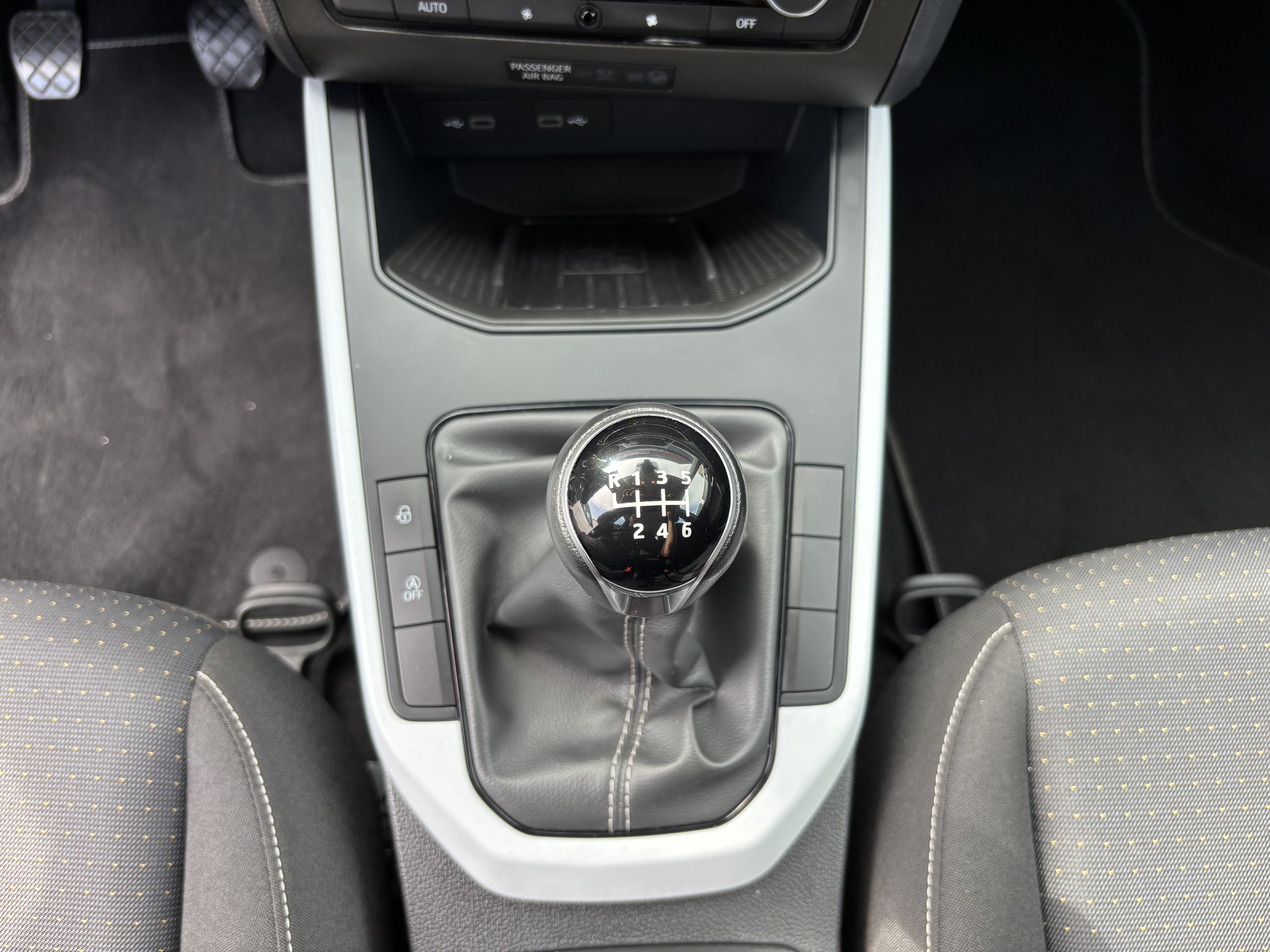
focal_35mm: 26
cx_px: 635
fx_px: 954
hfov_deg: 67.3
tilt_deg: -54.3
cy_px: 476
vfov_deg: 53.1
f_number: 1.6
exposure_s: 1/100
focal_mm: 5.96
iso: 50
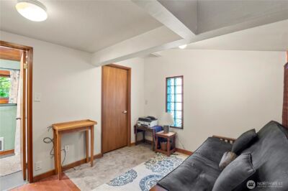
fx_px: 128
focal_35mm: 16
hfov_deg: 96.8
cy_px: 96
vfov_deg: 73.6
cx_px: 144
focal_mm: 16
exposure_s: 2.5
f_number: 8
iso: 200
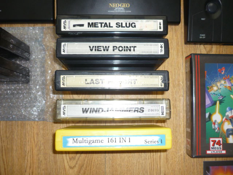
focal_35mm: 33
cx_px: 116
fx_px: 222
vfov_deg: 42.9
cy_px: 88
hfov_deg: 55.4
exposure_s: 1/30
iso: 100
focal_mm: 5.5
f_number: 2.8
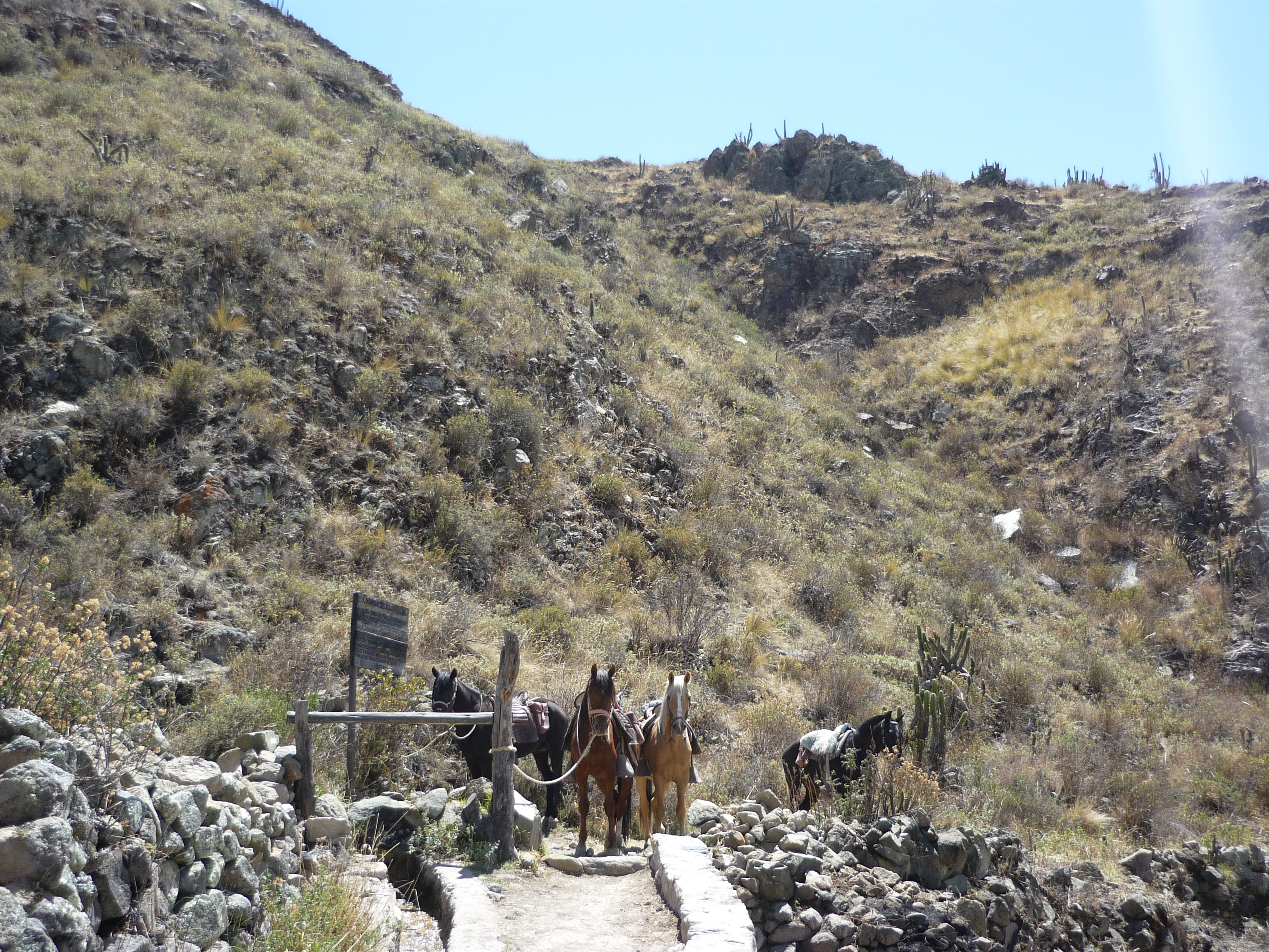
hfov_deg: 45.8
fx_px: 1503
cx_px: 634
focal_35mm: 41
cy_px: 476
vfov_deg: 35.1
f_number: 3
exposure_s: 1/500
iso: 100
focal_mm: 6.8
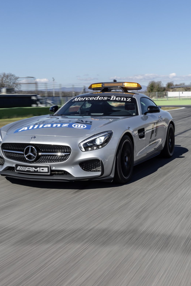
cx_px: 98
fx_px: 390
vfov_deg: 40.3
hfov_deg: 27.5
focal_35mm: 49
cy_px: 144
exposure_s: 1/40
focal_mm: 32
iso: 64
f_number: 22
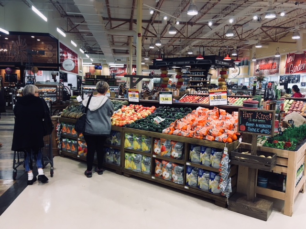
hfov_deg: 61.7
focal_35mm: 29
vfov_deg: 48.2
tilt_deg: -7.2
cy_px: 114
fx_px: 256
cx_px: 153
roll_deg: -1.2
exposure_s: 1/30
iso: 32
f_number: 2.2
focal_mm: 4.15
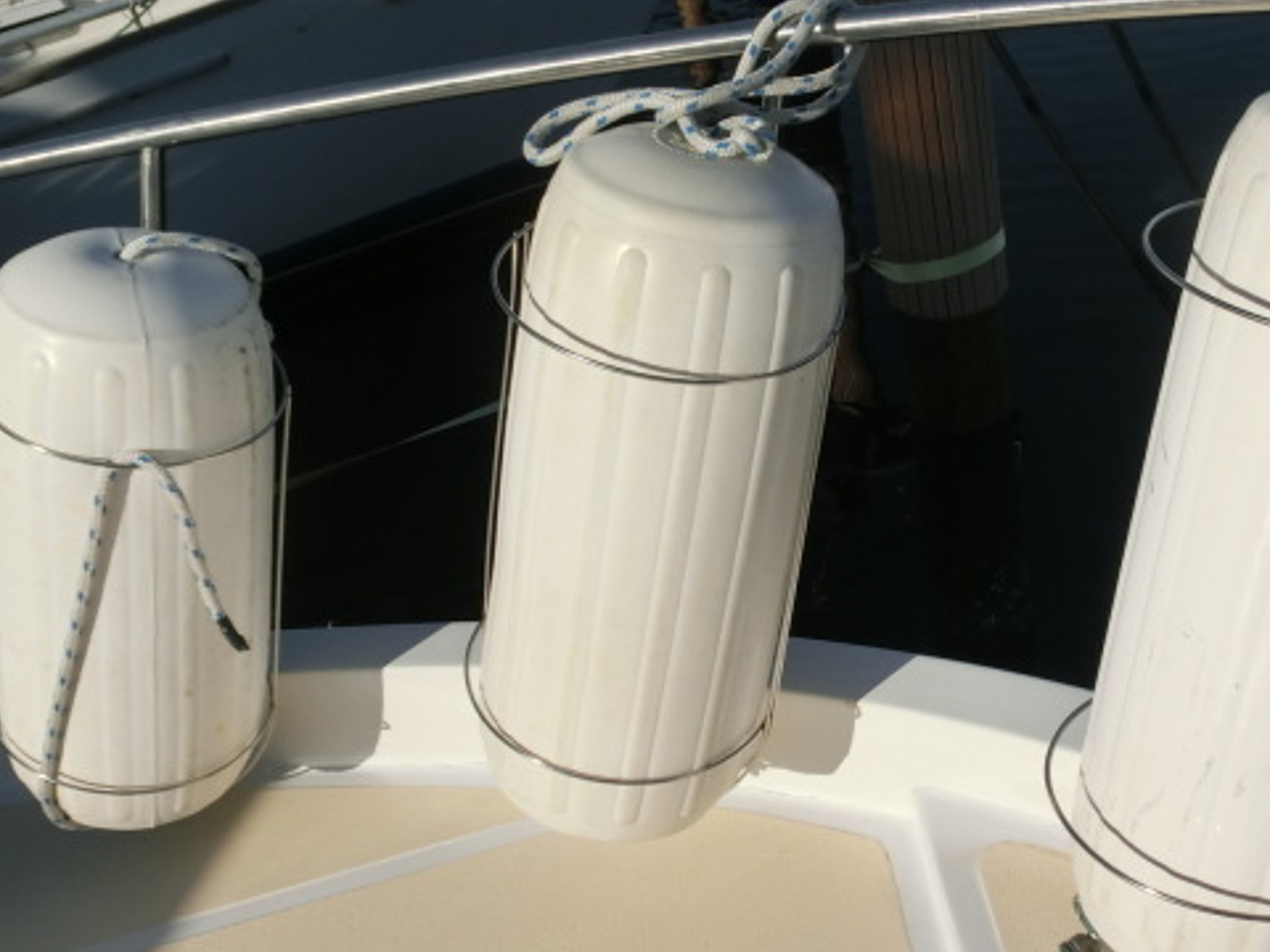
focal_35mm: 50
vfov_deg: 29.1
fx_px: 1834
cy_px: 518
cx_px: 839
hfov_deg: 37.8
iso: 80
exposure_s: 1/400
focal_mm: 5.36
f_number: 8.9
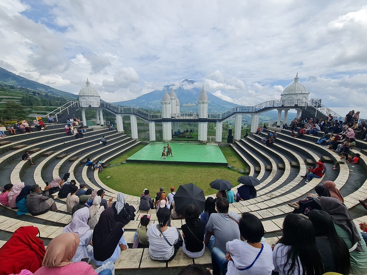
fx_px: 138
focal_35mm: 13
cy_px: 138
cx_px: 184
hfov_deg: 106.2
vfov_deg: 89.9
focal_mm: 2.2
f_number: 2.2
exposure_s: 1/2144
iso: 50
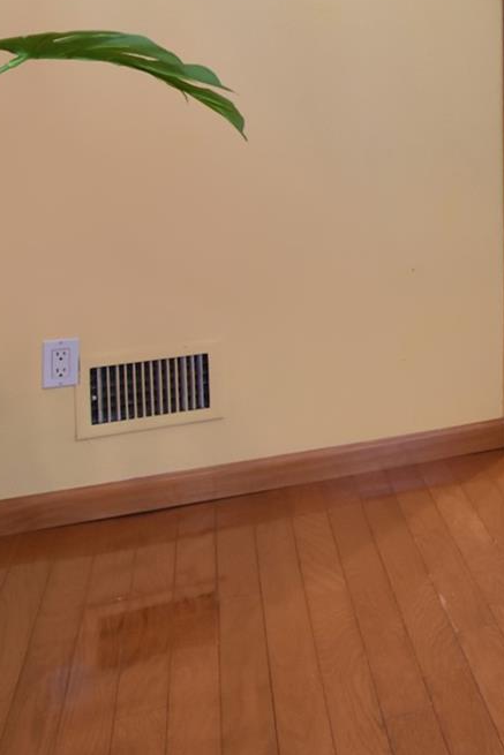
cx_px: 1043
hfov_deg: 17.5
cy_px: 50
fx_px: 1082
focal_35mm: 52
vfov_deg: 35.7
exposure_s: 1/40
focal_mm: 11
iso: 640
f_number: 7.1
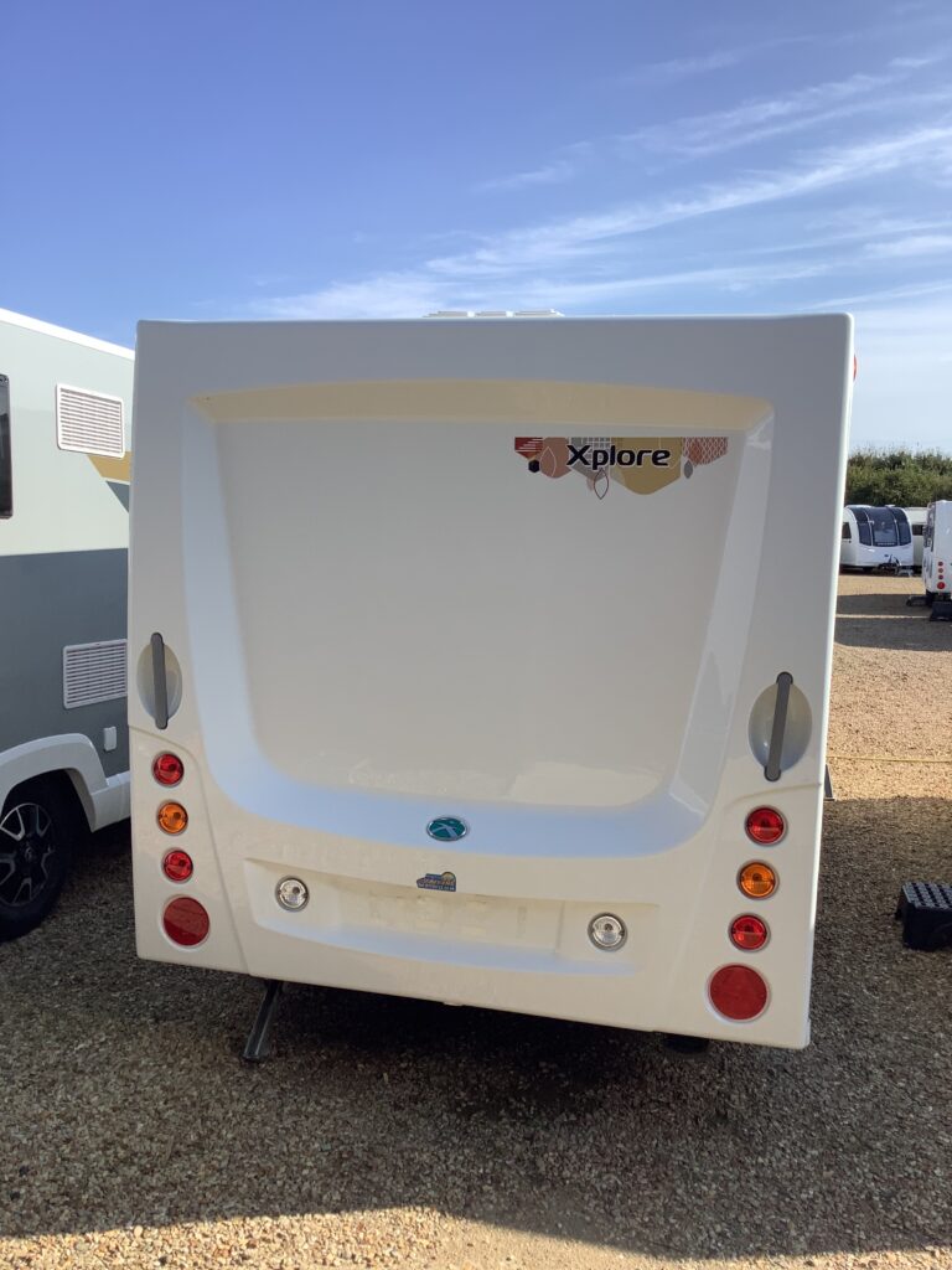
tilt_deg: -5.6
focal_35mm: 31
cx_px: 476
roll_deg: -1.4
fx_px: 1137
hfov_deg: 45.4
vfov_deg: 58.4
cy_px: 635
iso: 25
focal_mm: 3.3
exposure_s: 1/1072
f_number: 2.4
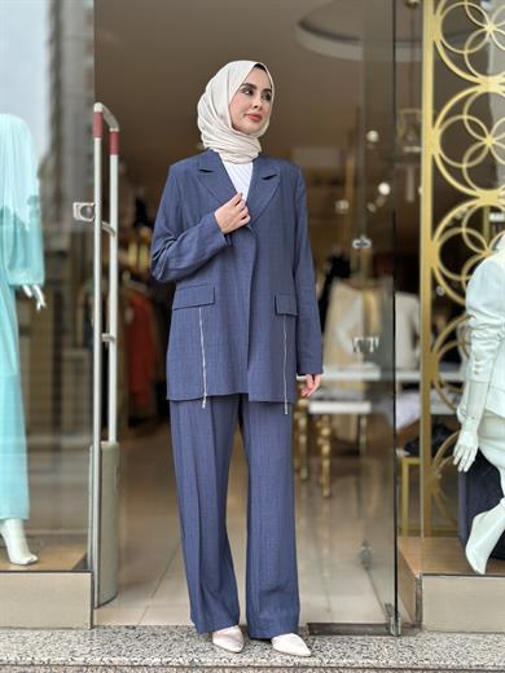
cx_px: 252
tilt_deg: +0.0
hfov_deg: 30.3
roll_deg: -0.9
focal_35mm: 48
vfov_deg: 39.7
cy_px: 336
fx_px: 934
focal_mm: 6.86
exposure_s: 1/251
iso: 80
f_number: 1.78
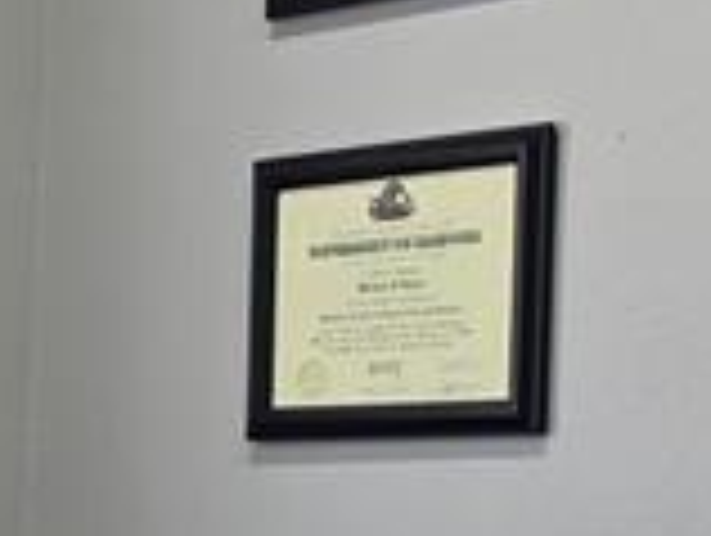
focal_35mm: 149
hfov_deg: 9.7
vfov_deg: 9.8
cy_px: 739
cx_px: -1498
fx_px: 3065
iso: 80
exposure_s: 1/120
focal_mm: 6.5
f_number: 1.4
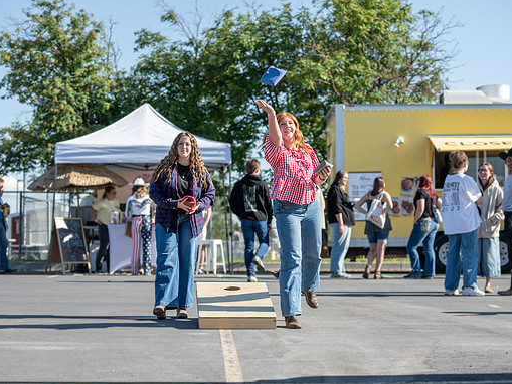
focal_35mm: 82
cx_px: 256
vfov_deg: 18.0
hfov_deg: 23.8
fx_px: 1213
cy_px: 190
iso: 80
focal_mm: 70
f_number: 2.8
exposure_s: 1/1000
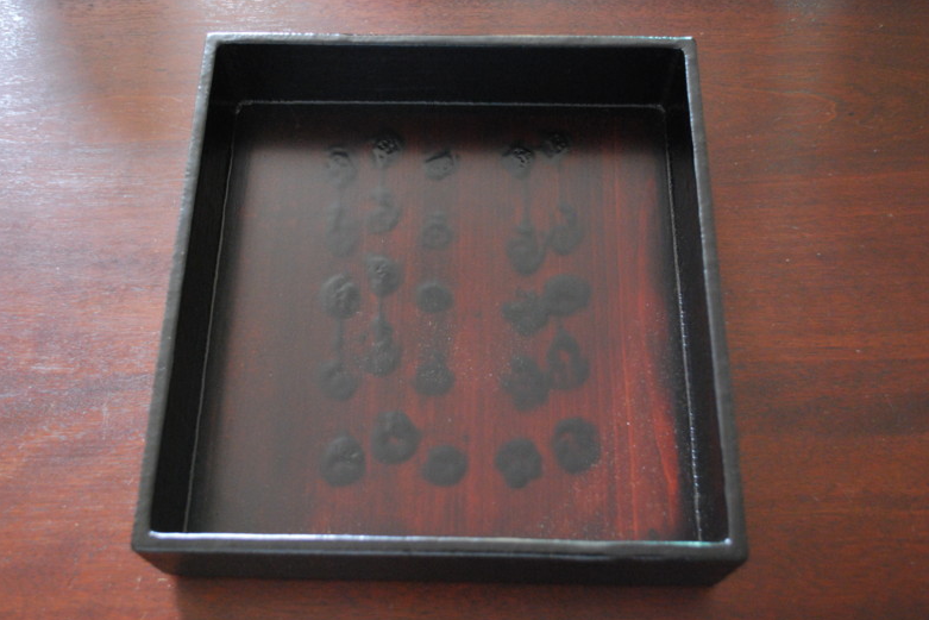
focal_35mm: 40
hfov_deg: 48.4
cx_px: 454
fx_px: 1032
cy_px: 307
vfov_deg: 33.4
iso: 1600
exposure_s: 1/20
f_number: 4.2
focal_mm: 26
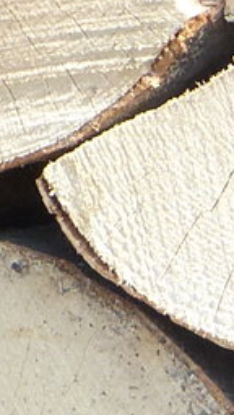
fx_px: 14869
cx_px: 1024
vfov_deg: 1.6
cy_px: -81
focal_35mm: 1352
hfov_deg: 0.9
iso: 160
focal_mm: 35.6
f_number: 4
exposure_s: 1/320
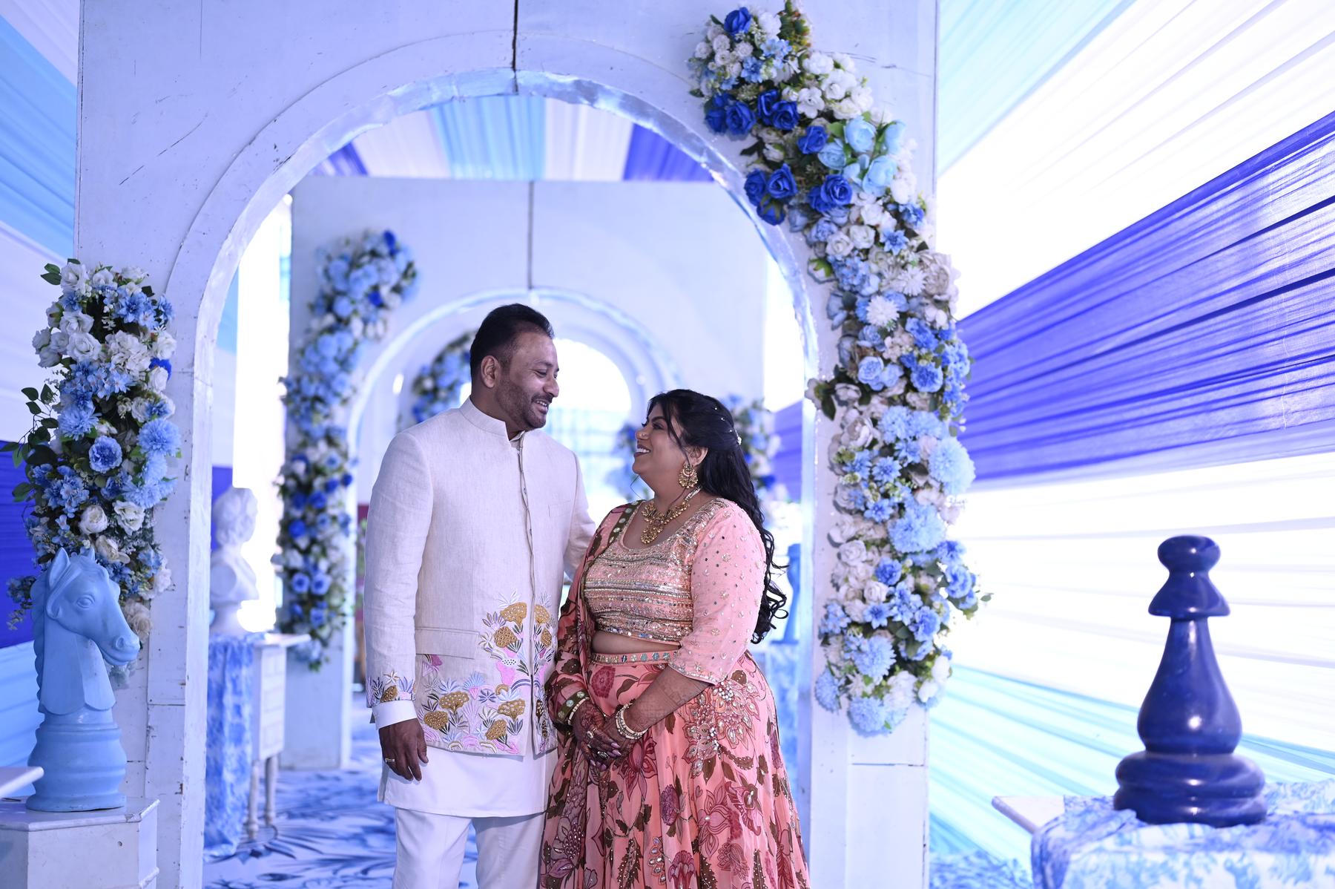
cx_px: 668
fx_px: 1853
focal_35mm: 50
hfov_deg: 39.6
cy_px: 444
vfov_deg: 27.0
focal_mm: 50
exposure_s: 1/200
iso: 640
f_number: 2
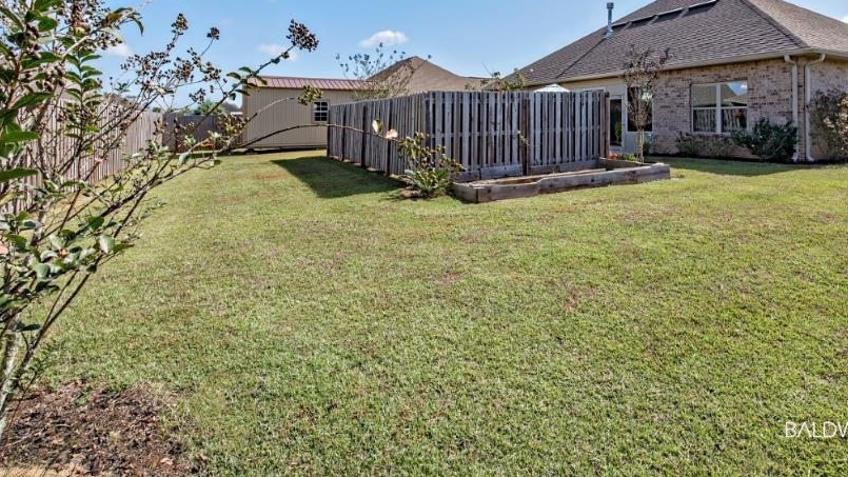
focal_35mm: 20
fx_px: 450
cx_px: 490
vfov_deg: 53.3
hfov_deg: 86.0
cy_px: 118
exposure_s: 1/125
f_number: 18
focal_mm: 15
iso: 200
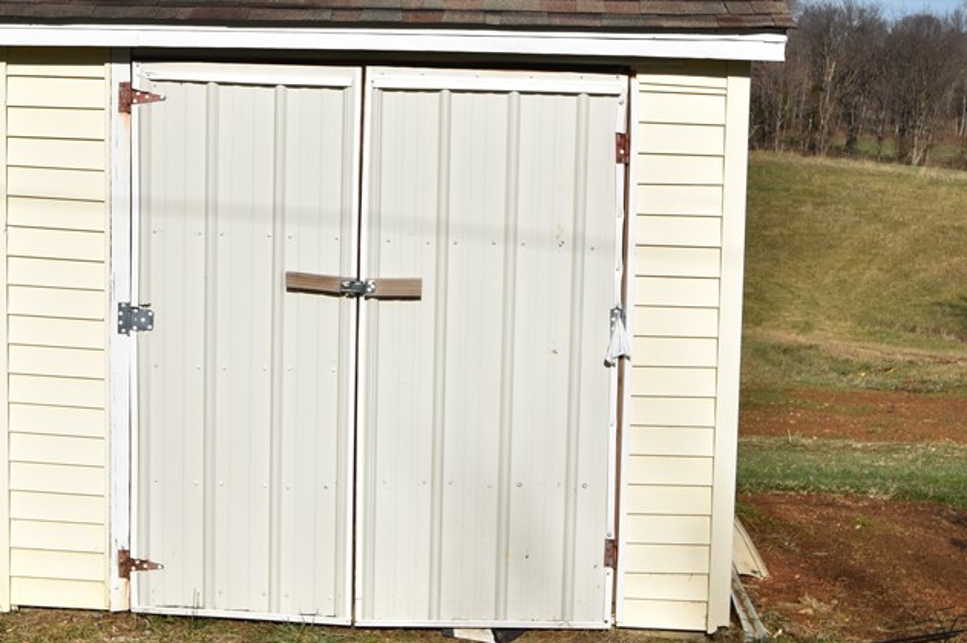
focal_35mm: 62
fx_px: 1664
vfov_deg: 21.8
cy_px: 236
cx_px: 405
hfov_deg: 32.3
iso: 200
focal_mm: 24
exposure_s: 1/500
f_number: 11
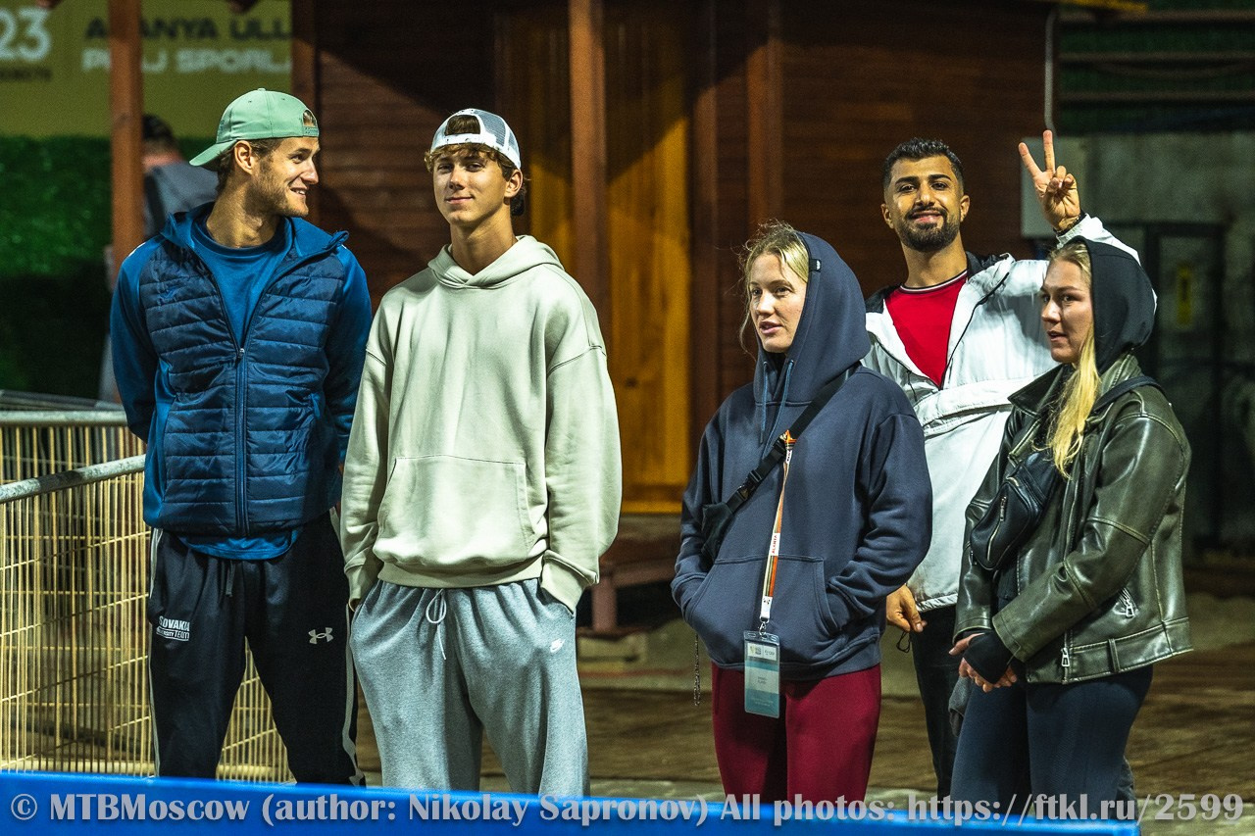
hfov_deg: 11.4
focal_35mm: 180
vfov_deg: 7.6
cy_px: 418
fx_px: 6274
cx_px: 628
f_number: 3.5
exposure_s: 1/400
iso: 2000
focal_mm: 120
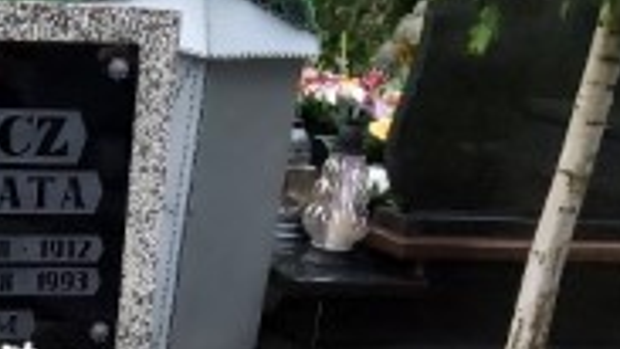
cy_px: 681
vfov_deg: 11.2
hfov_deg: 20.8
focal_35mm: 99
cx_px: -10
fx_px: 1628
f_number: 1.7
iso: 64
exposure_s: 1/1334
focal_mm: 3.92
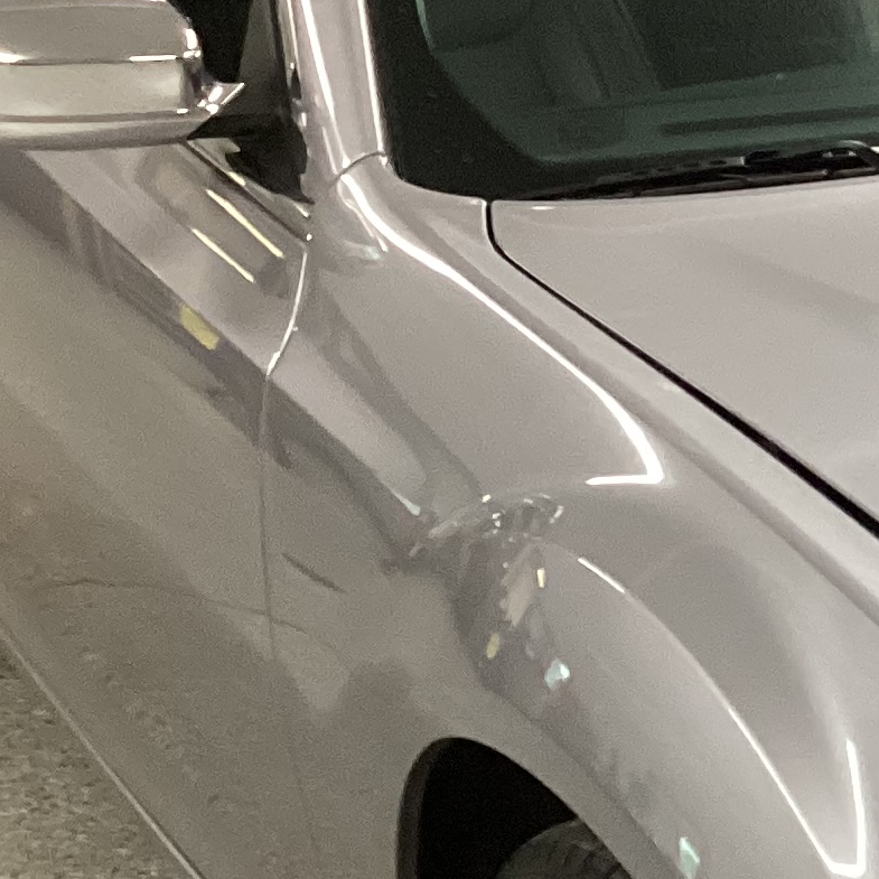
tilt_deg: -22.5
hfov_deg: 14.0
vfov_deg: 15.2
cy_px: 713
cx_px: 1427
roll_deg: -0.1
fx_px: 3275
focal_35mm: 114
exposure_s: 1/50
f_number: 2.4
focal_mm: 3.3
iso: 200
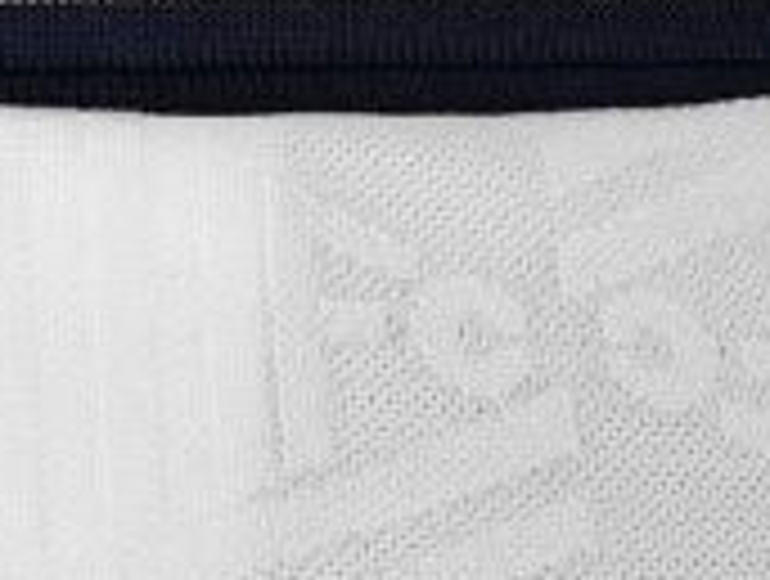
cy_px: -297
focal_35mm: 154
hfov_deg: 12.7
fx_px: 3433
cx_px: 23
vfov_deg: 9.4
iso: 125
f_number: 1.8
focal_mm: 5.58
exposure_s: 1/50
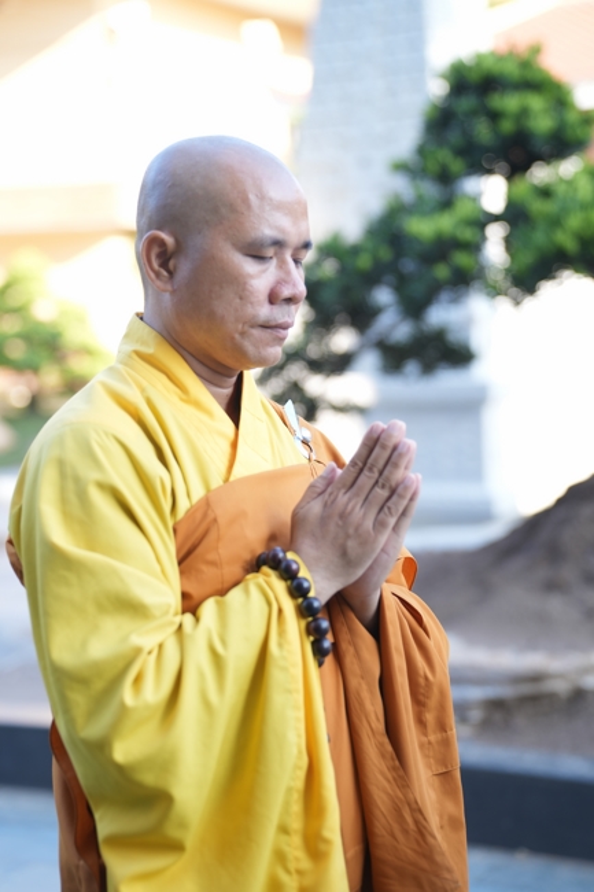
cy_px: 446
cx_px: 297
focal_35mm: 69
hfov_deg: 19.7
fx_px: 1709
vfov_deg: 29.3
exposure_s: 1/250
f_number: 2.5
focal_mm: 69
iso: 200
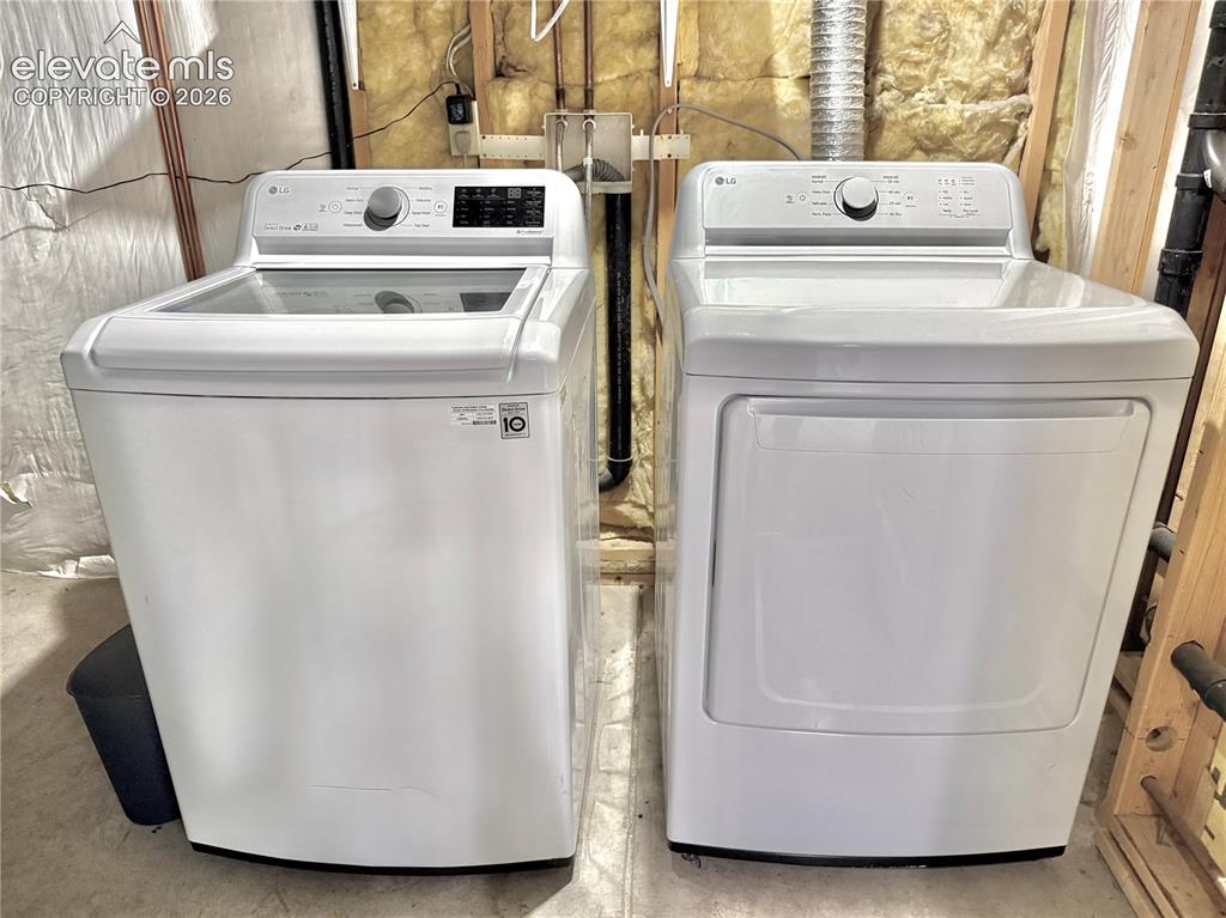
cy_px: 459
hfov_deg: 71.6
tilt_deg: -21.5
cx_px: 613
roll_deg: +0.8
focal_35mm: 24
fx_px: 850
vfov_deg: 56.8
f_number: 1.78
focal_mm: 6.76
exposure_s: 1/60
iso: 400
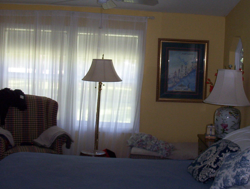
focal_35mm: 53
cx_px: 161
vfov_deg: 27.6
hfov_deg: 35.8
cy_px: 87
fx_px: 384
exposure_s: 1/30
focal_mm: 6
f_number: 4.5
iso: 140
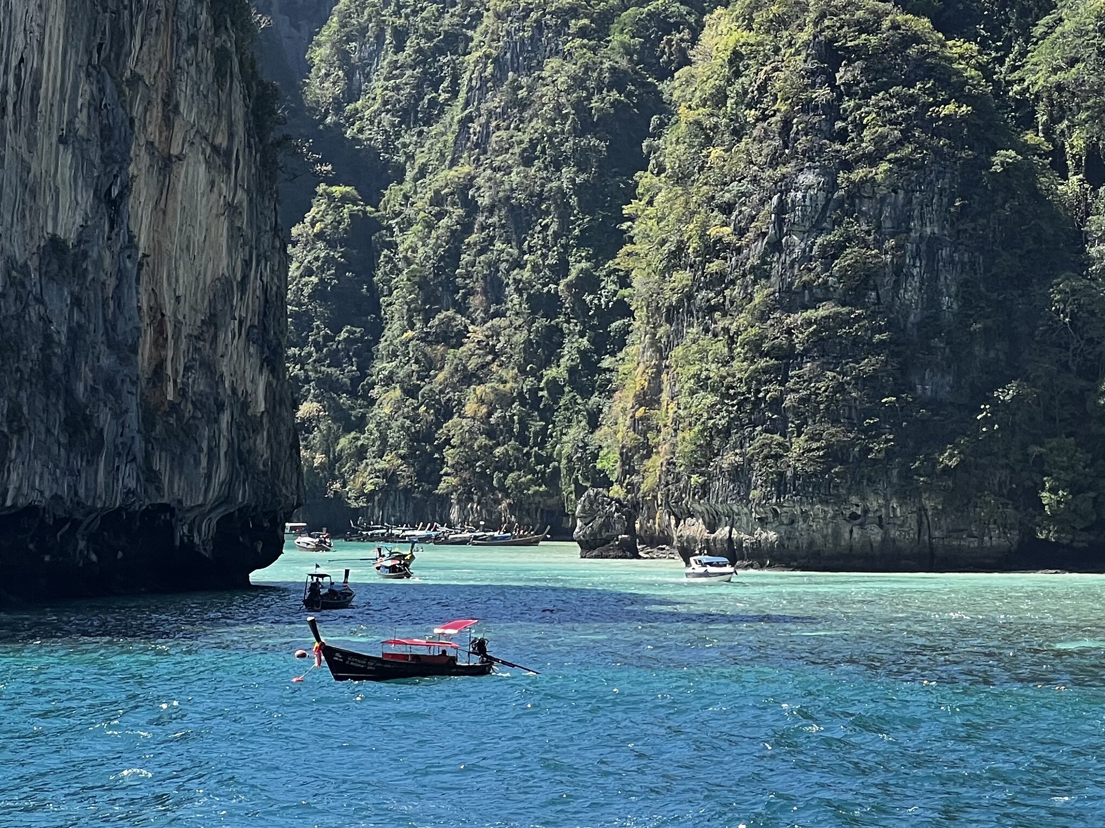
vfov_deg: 9.8
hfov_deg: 13.0
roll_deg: -0.4
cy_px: 91
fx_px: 4820
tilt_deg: +6.4
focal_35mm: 151
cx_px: 815
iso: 32
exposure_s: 1/339
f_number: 2.8
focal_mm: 9
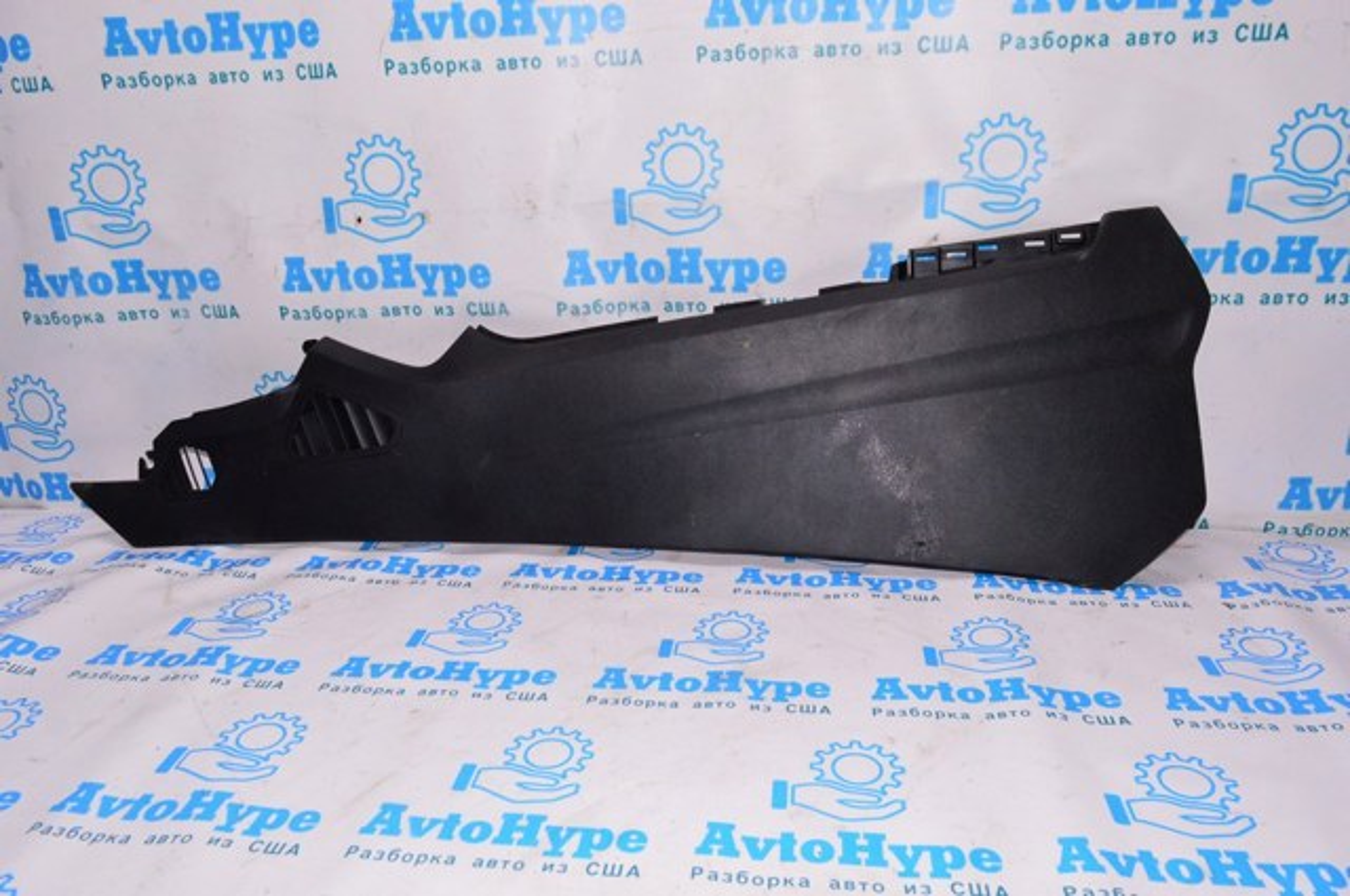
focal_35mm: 27
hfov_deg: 67.4
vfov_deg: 47.8
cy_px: 448
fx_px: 1011
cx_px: 675
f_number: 8
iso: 1600
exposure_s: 1/200
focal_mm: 18
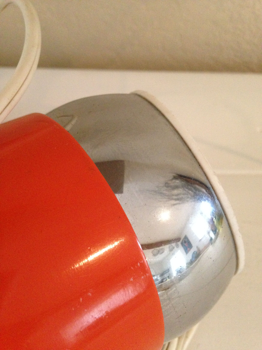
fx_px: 333
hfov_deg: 42.9
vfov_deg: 55.4
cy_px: 175
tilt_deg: -52.9
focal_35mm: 33
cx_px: 131
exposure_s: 1/15
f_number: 2.4
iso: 500
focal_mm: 4.12
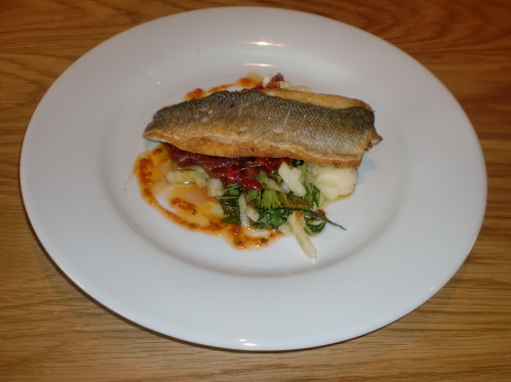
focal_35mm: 36
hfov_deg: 51.4
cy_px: 193
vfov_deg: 39.6
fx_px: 531
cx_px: 250
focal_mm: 6.3
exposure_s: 1/60
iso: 100
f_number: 3.1
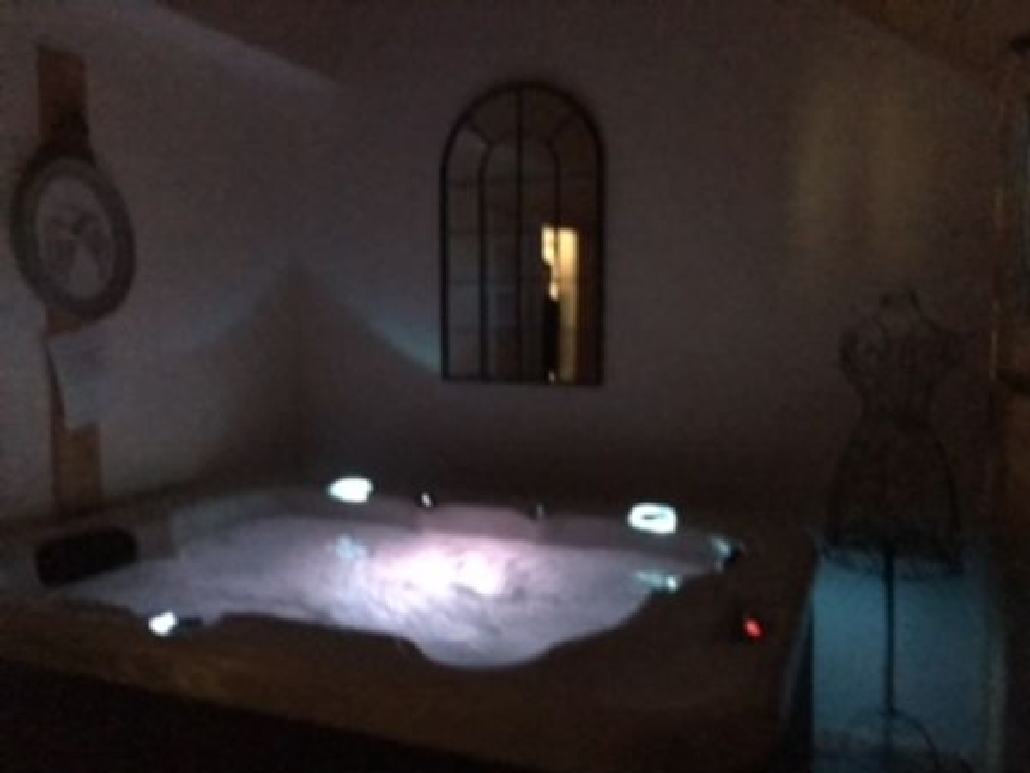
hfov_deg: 61.7
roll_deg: -0.7
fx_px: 863
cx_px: 515
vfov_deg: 48.2
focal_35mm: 29
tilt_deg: -1.0
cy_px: 386
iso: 1250
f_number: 2.2
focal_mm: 4.15
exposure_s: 1/17
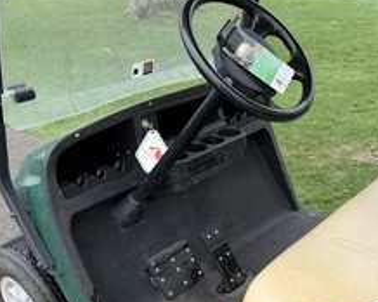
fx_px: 481
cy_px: 250
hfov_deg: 42.2
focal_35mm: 43
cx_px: 260
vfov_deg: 33.6
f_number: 1.78
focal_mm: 6.76
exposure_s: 1/580
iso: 80
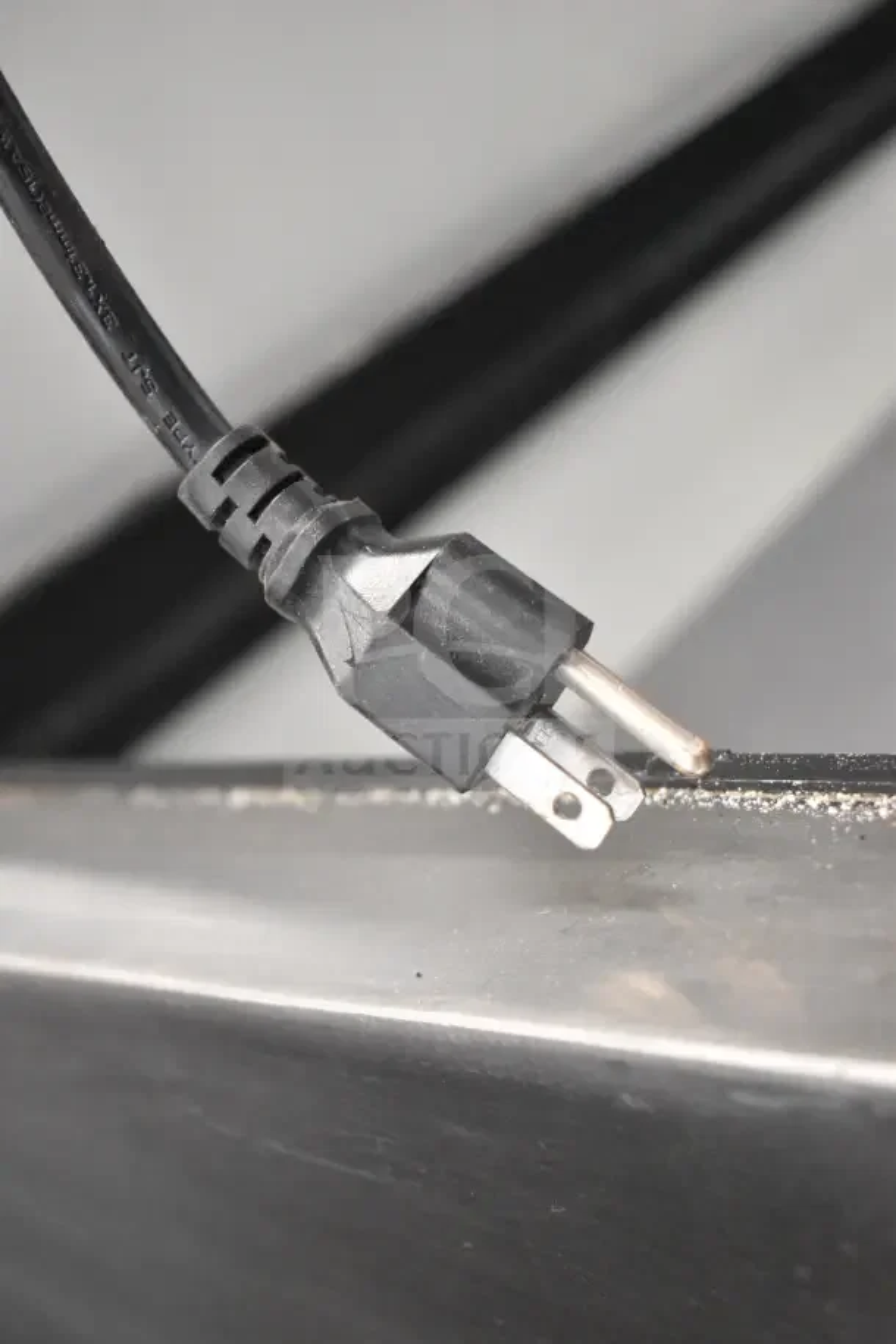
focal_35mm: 51
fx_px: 1904
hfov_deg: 26.5
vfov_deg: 38.9
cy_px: 672
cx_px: 448
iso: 6400
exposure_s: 1/80
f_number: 4.5
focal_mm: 34
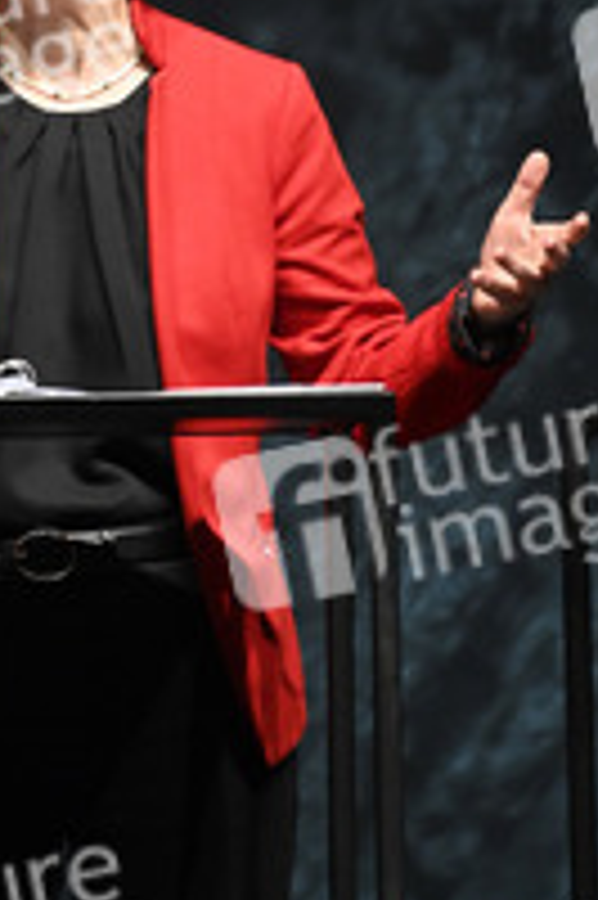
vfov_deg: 2.1
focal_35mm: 999
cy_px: 279
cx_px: 36
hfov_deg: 1.4
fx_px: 24933
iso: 8000
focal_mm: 500
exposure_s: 1/250
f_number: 5.6
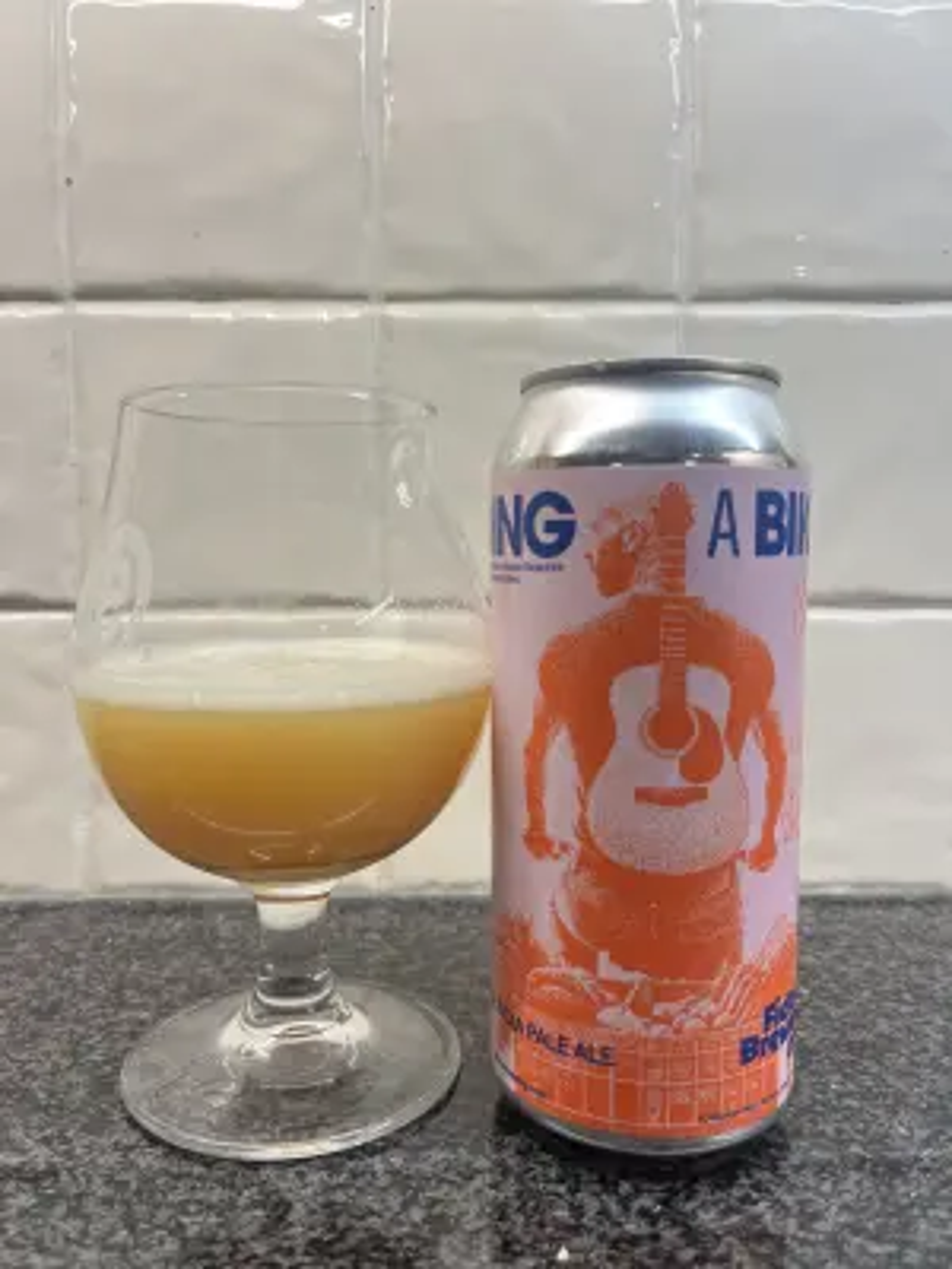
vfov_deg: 67.3
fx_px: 953
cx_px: 476
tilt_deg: -6.7
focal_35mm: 26
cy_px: 634
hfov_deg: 53.1
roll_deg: +0.2
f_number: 1.6
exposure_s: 1/50
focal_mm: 5.1
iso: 80
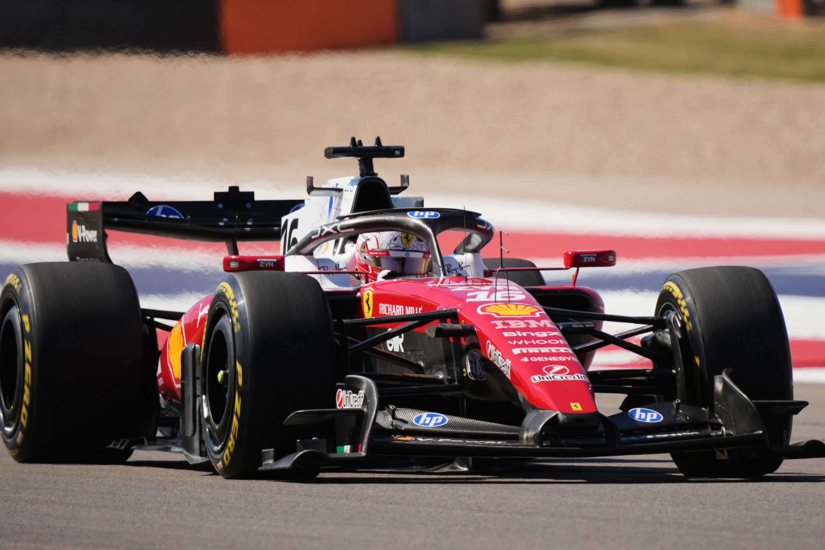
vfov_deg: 1.5
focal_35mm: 900
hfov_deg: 2.3
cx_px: 412
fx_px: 20625
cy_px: 275
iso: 640
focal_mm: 600
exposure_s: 1/4000
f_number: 6.3
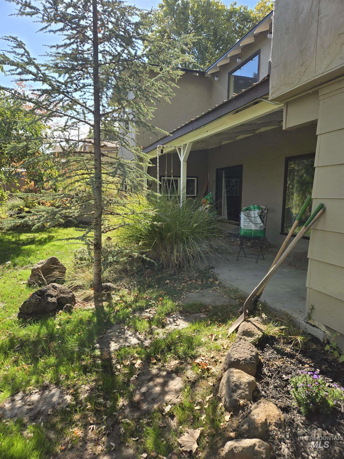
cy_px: 230
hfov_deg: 58.9
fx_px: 305
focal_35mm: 23
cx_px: 172
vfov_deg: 73.9
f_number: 1.8
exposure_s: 1/957
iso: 25
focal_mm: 5.4
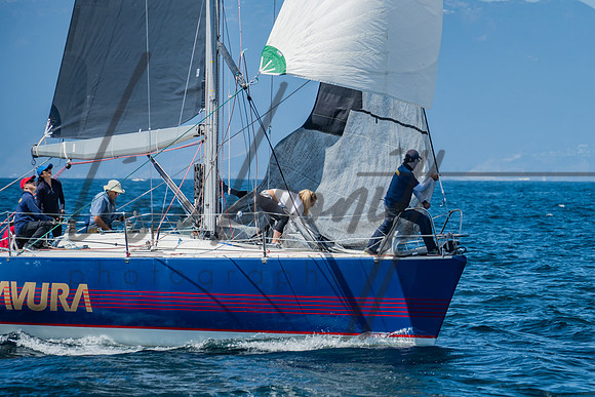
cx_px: 461
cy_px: 215
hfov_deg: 6.6
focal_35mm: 313
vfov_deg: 4.4
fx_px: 5173
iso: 160
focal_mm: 200
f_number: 6.3
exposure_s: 1/320
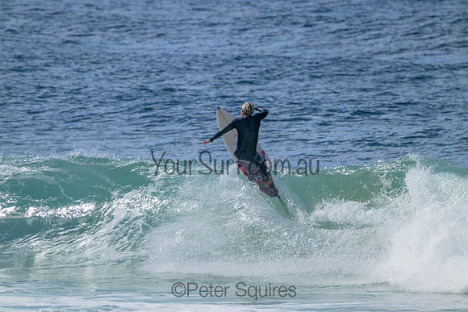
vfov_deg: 1.7
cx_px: 234
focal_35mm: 800
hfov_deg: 2.6
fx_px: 10402
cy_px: 156
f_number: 11
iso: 1600
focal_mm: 800
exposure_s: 1/1600
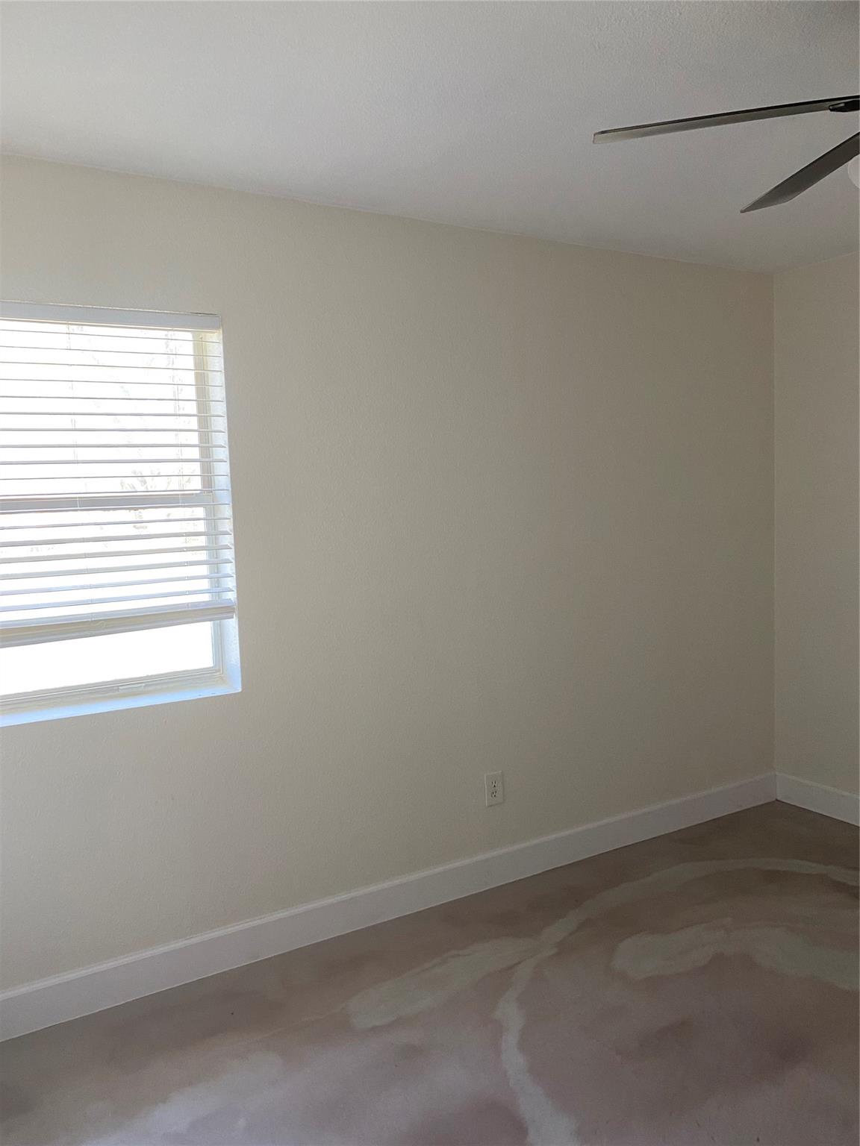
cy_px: 573
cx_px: 430
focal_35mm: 26
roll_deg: +2.6
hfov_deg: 53.1
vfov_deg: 67.3
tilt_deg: -2.9
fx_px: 861
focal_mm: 4.25
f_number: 1.8
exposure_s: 1/84
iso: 125
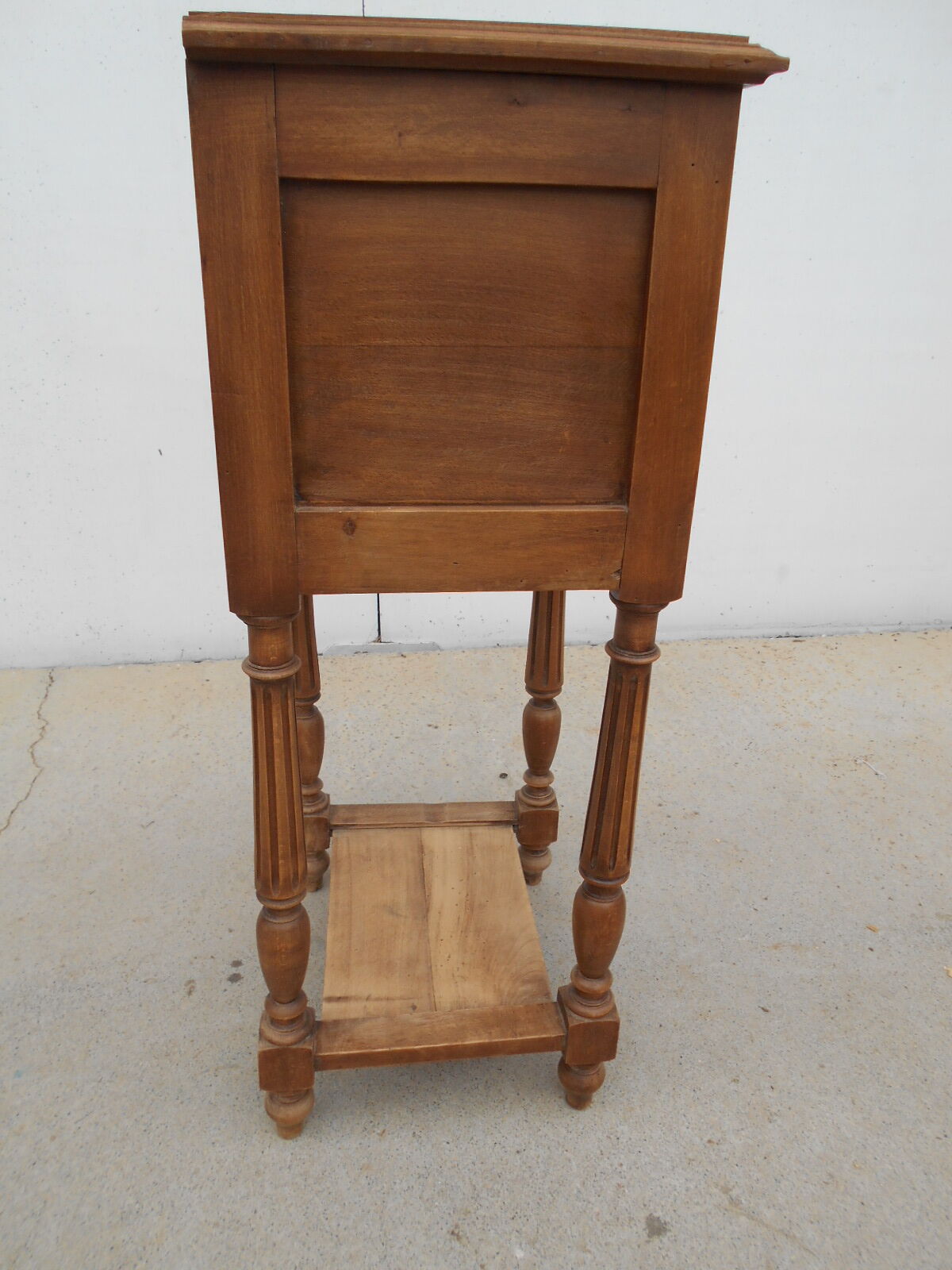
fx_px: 953
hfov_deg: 53.1
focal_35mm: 26
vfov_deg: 67.3
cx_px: 476
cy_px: 635
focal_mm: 4.6
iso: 80
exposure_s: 1/200
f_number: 3.2
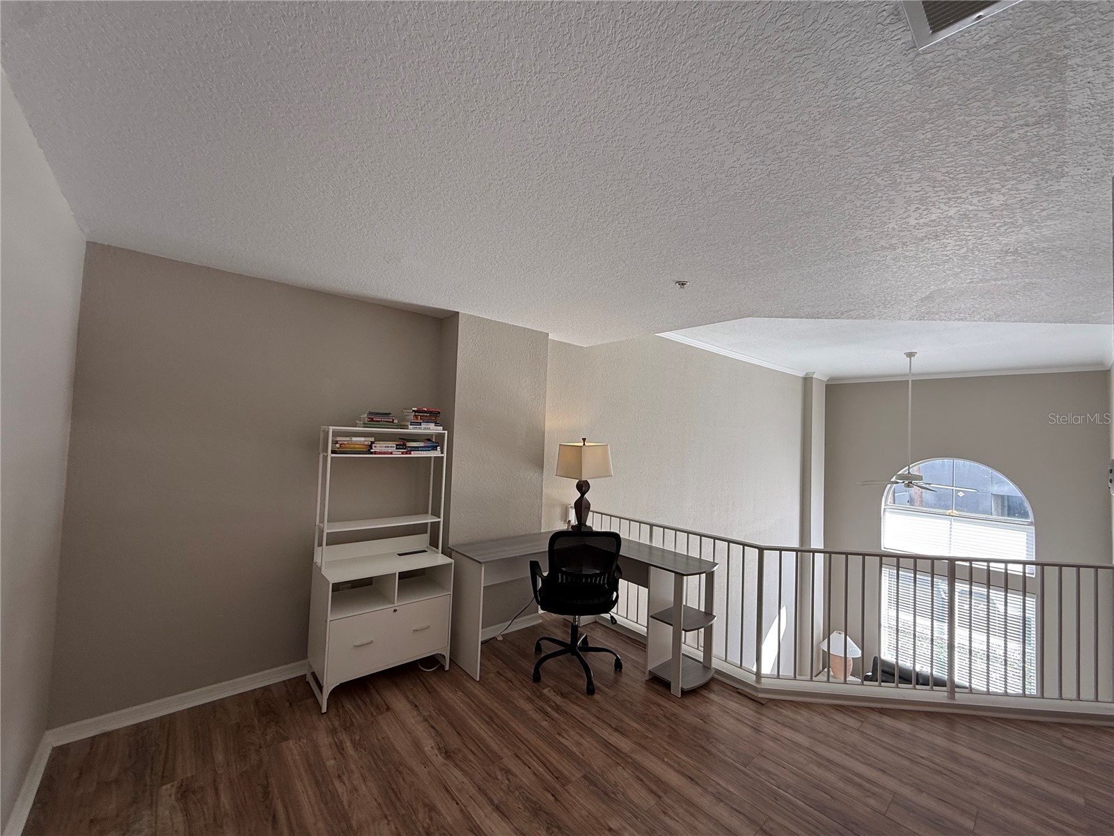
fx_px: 451
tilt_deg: +3.1
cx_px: 557
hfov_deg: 102.1
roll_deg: -2.3
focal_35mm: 14
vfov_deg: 85.7
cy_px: 418
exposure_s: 1/99
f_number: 2.2
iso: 80
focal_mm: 2.22
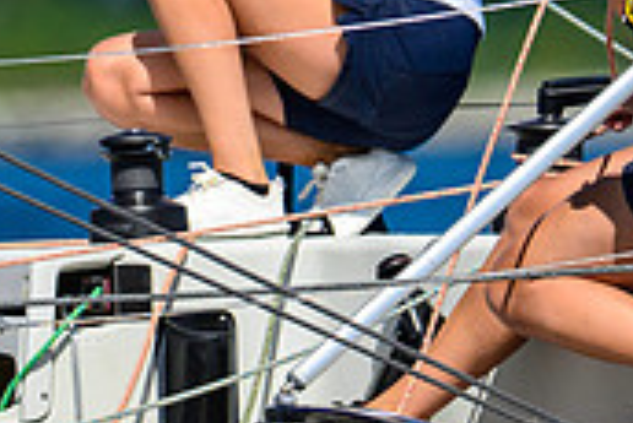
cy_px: -213
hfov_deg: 1.0
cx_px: 449
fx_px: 35530
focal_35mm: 2019
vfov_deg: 0.7
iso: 250
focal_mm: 400
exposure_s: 1/4000
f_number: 4.5
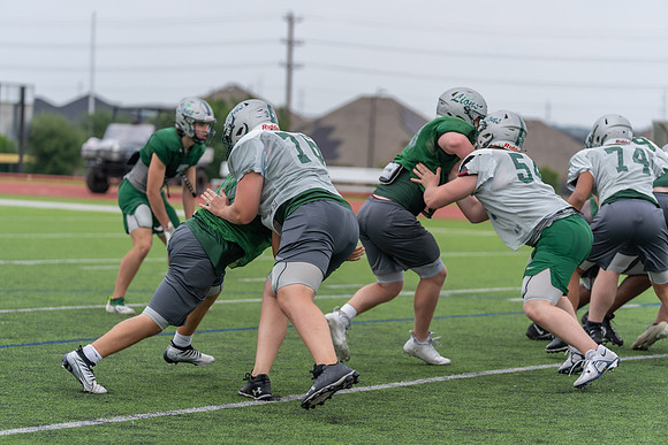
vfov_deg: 9.7
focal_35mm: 142
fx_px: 2635
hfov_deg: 14.4
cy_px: 222
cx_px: 334
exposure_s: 1/1250
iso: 160
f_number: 3.5
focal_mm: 142
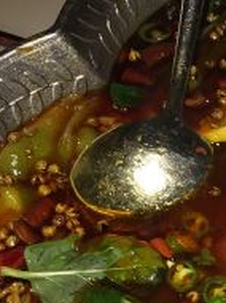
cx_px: 384
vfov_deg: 18.0
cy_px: 286
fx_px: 934
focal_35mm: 107
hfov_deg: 12.8
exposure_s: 1/33
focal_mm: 4.15
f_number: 2.2
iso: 100
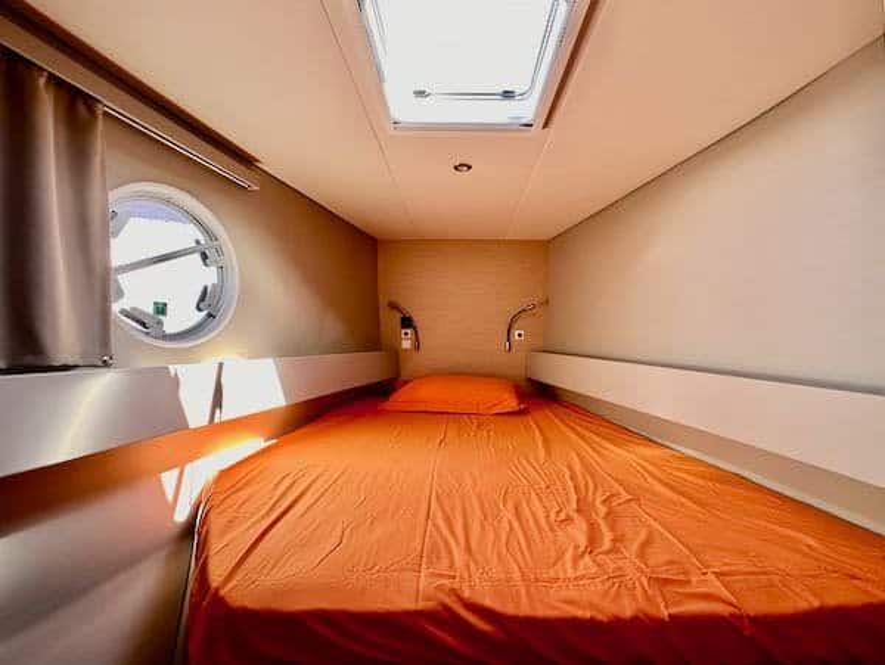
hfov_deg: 102.0
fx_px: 358
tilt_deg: +2.6
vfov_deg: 85.8
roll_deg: +0.3
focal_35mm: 14
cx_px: 442
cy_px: 332
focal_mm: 2.22
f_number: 2.2
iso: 100
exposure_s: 1/99
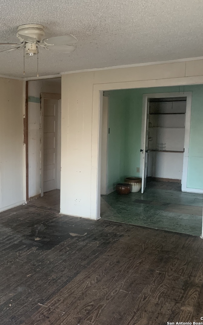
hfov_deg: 32.4
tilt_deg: -7.2
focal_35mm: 37
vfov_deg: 52.8
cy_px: 162
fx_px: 328
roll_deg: +0.8
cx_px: 15
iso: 400
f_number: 1.8
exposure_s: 1/53
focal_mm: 4.25
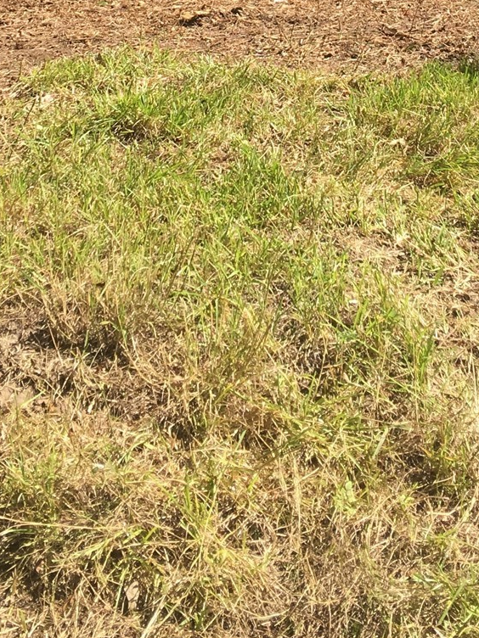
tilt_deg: -2.4
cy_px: -181
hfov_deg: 18.6
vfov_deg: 22.3
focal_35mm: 79
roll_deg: -0.7
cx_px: 315
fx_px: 1458
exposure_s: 1/718
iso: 25
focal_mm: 4.15
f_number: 2.2
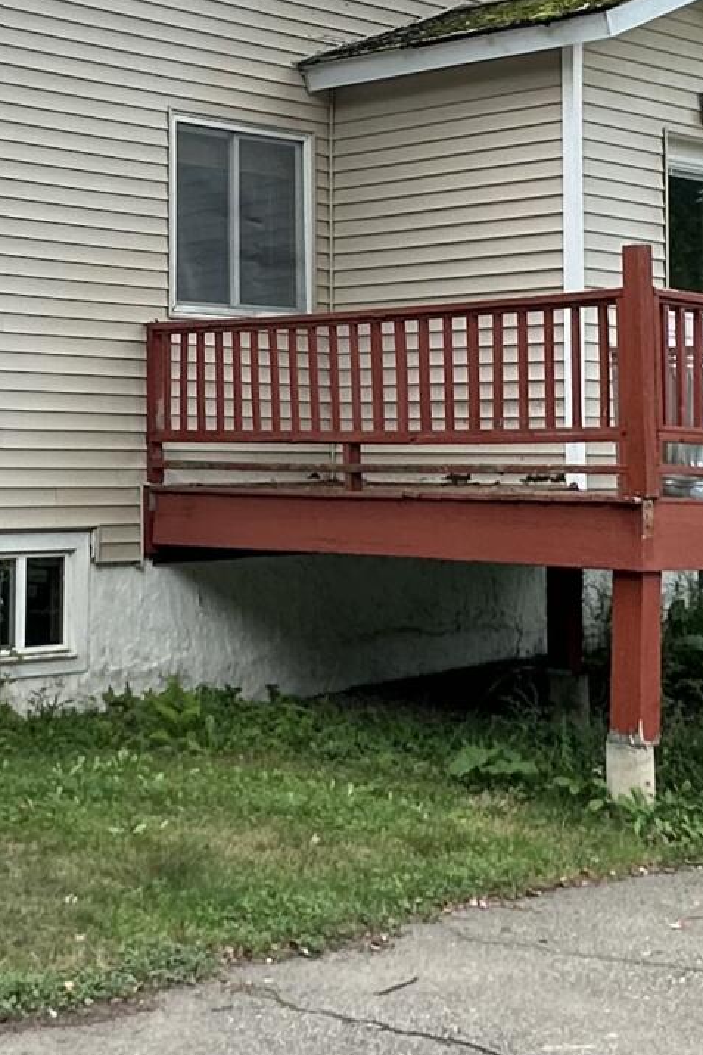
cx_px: 59
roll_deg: -0.9
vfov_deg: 32.6
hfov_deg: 21.7
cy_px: 354
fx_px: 1788
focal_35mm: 61
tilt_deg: +2.8
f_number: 2.2
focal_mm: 2.22
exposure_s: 1/99
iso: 50
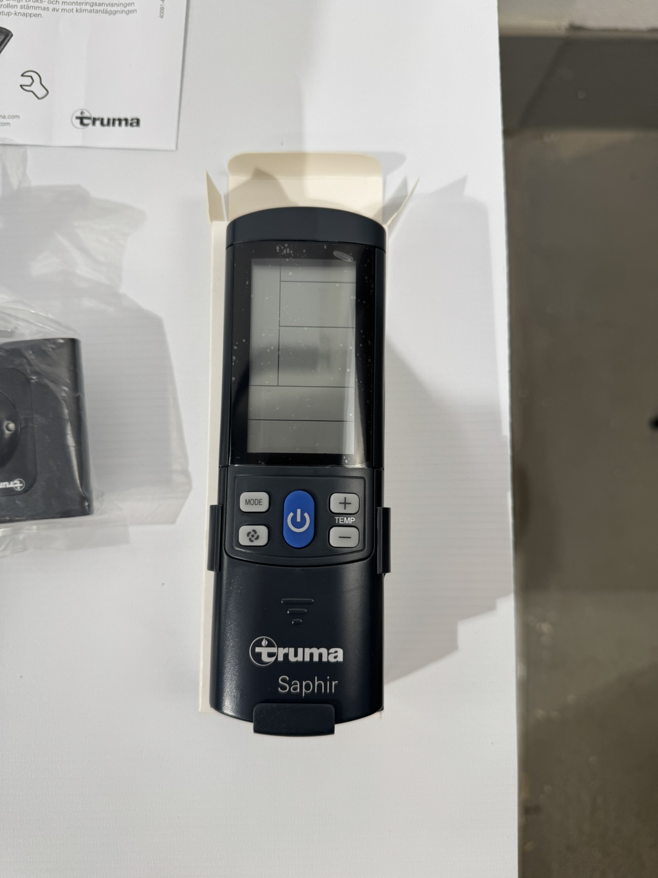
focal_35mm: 24
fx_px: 608
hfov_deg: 56.8
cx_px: 329
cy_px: 439
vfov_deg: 71.6
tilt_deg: -86.6
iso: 50
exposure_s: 1/139
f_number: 1.78
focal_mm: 6.76
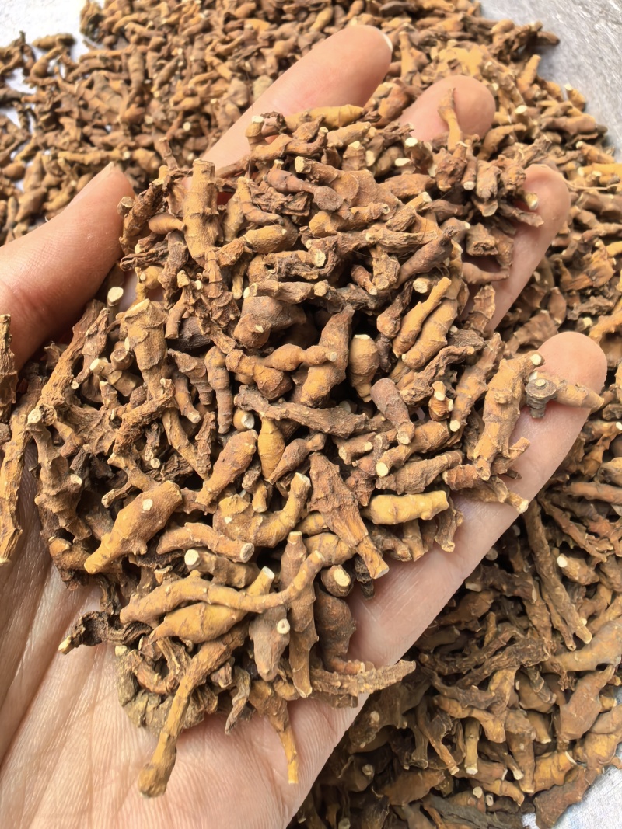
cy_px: 414
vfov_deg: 65.3
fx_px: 647
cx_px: 311
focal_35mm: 27
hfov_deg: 51.3
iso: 400
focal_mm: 1.95
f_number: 2.2
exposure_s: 1/167
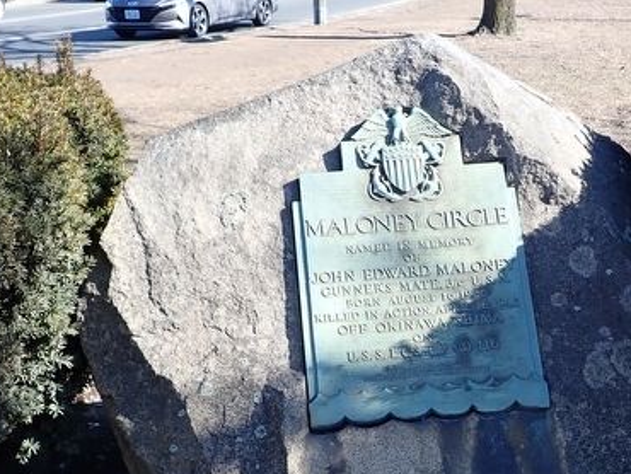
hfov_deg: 35.2
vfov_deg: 26.9
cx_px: 414
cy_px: 319
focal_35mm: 54
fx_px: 985
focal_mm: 4.5
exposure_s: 1/400
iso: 100
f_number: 2.8
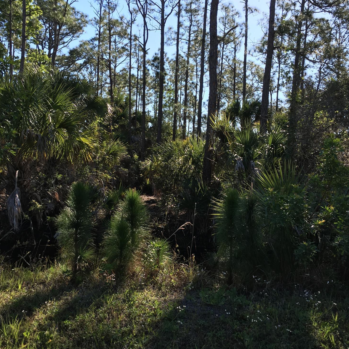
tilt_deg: -1.9
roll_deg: -2.3
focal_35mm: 35
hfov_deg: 47.2
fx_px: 399
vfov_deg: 47.2
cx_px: 172
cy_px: 160
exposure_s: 1/793
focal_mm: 4.15
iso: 25
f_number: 2.2
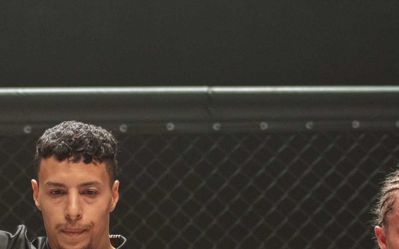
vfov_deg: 6.2
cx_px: 68
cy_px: 196
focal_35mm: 213
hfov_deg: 9.8
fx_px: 2316
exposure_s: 1/1250
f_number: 4
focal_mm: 80
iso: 2000
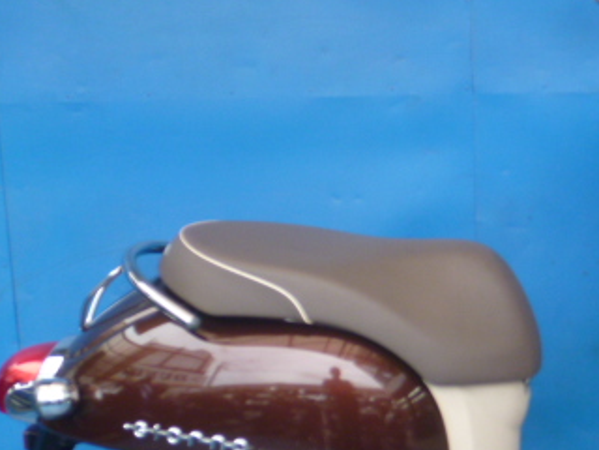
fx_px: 1142
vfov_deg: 22.1
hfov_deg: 28.5
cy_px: 317
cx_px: 515
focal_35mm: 66
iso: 160
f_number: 2.6
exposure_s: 1/60
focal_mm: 5.8
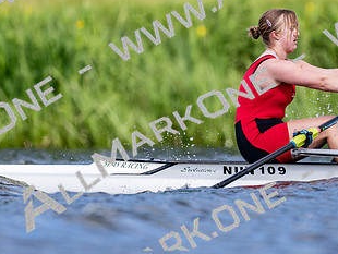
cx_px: 243
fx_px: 15791
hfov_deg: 1.2
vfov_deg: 0.9
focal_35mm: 1616
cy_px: 64
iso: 360
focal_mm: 600
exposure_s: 1/2500
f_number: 4
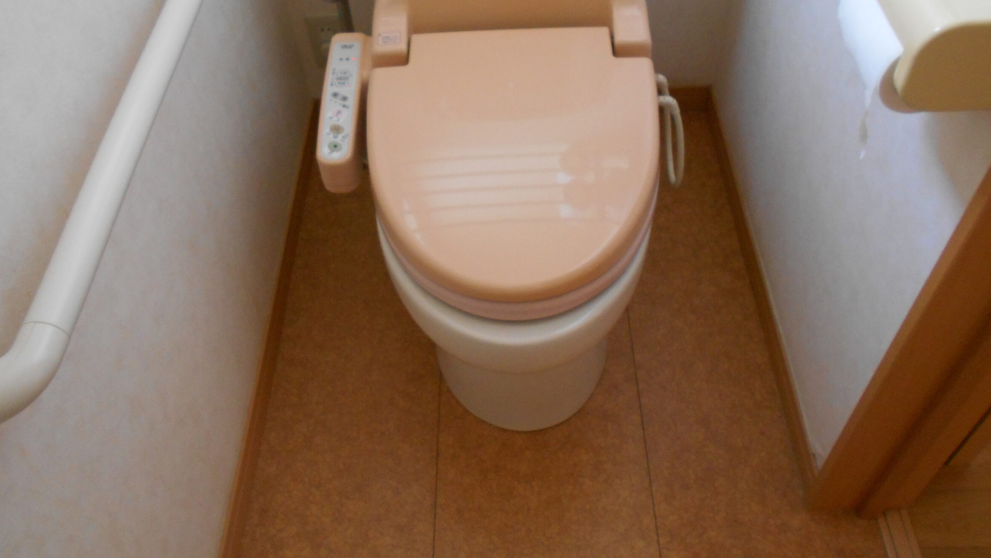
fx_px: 815
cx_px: 490
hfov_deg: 62.6
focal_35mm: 31
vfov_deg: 37.5
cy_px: 202
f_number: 3.2
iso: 360
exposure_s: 1/30
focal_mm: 4.6
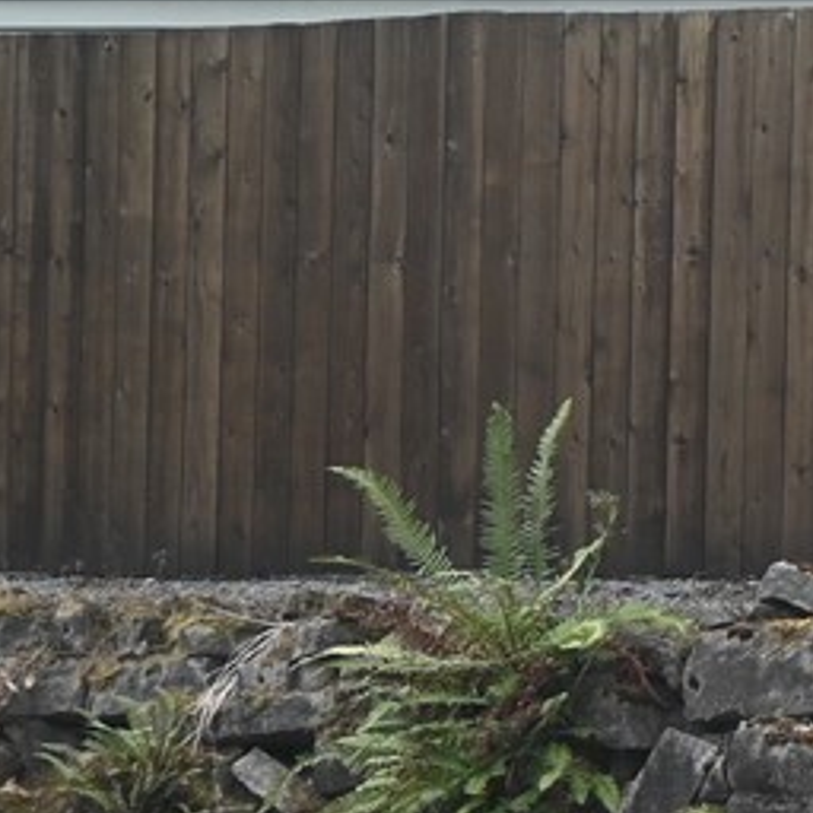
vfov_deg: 8.4
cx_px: 1856
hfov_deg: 7.9
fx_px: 5506
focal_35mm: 207
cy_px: -27
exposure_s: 1/250
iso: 100
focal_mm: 24.5
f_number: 5.6
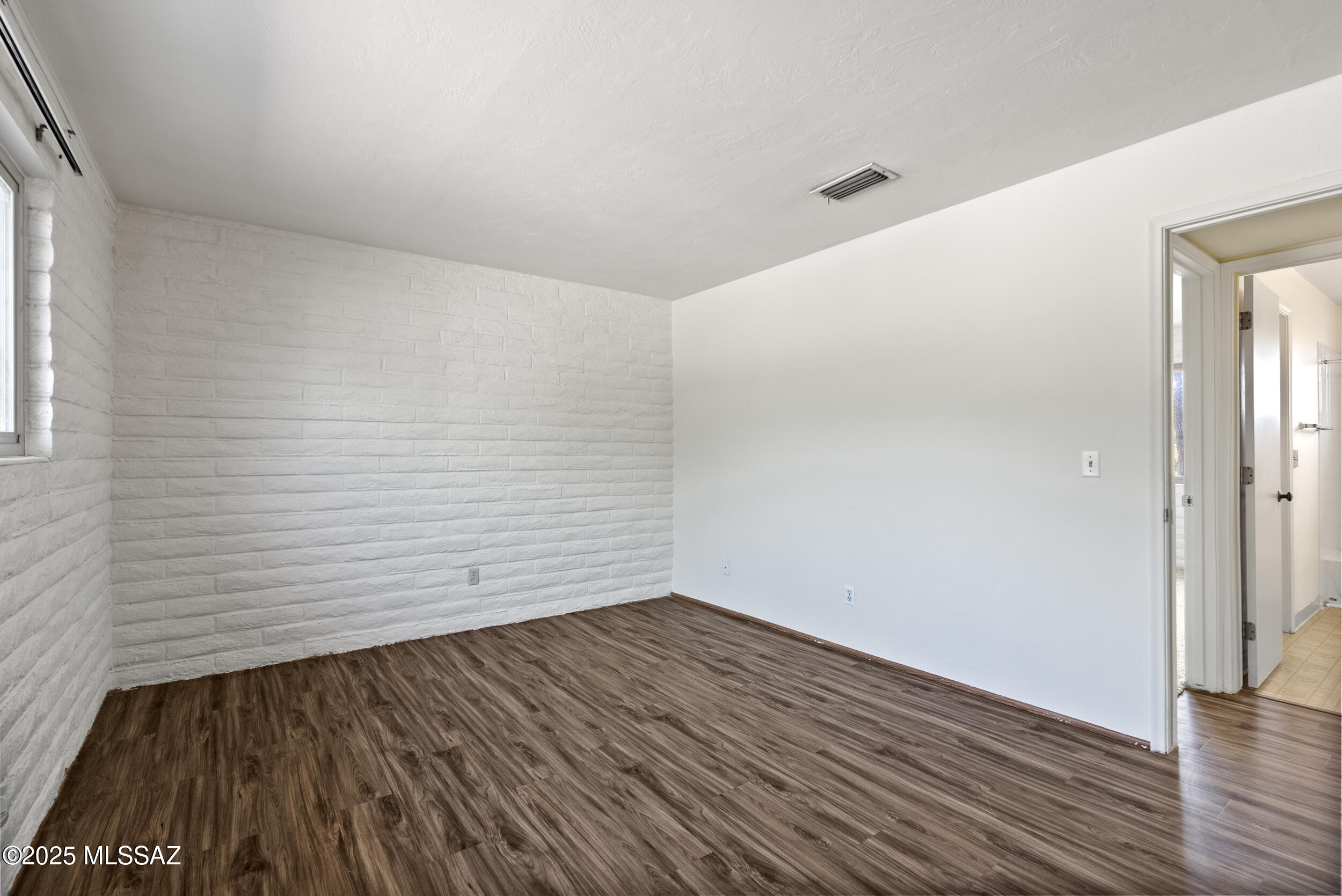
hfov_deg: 96.7
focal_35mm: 16
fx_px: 597
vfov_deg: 73.8
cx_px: 671
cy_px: 448
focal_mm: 16
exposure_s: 1/50
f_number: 8
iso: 400
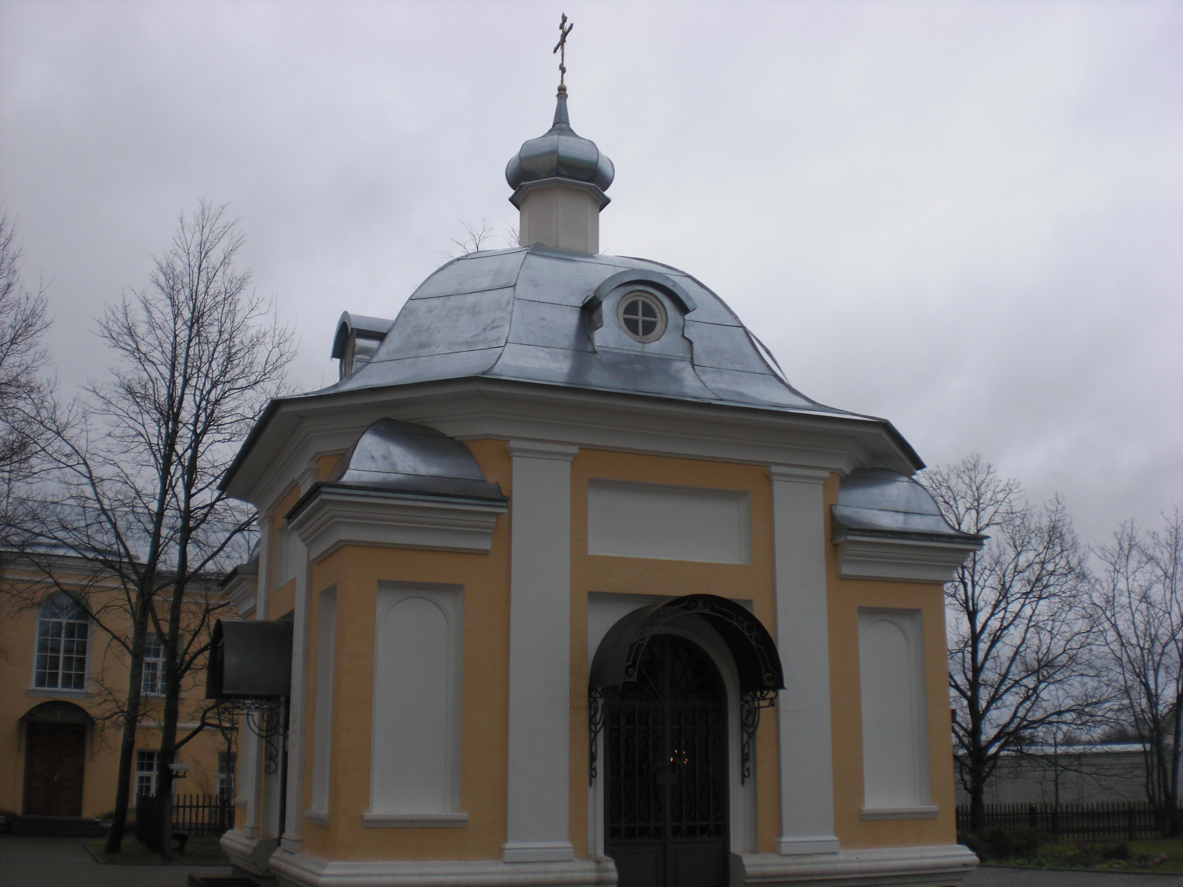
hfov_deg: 49.0
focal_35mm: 38
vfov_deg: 37.7
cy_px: 444
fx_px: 1299
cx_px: 592
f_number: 3.1
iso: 64
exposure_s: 1/500
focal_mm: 6.3
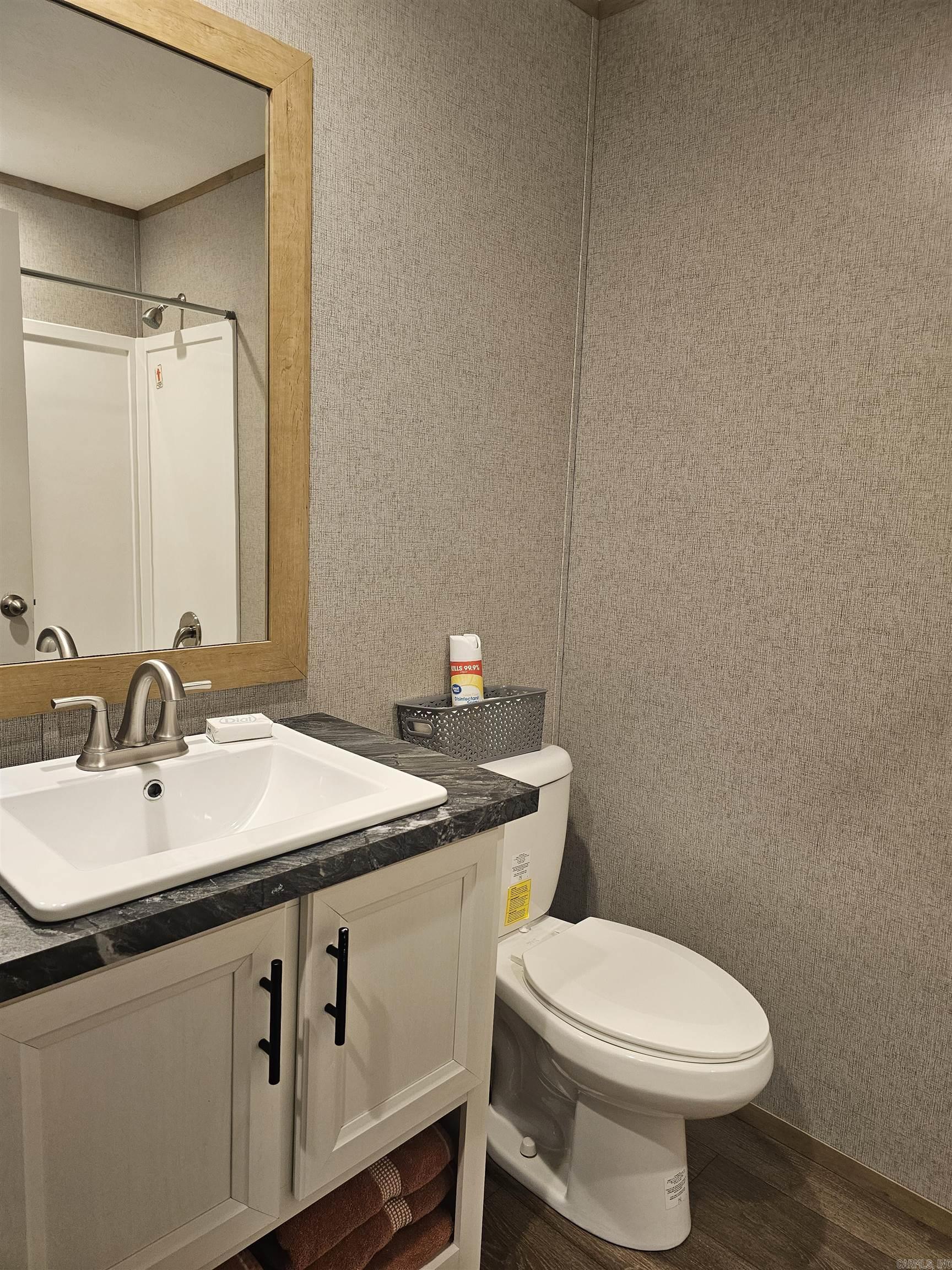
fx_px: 843
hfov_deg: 58.9
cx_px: 476
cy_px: 635
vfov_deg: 73.9
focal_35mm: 23
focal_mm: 6.3
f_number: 1.7
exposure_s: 1/120
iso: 250
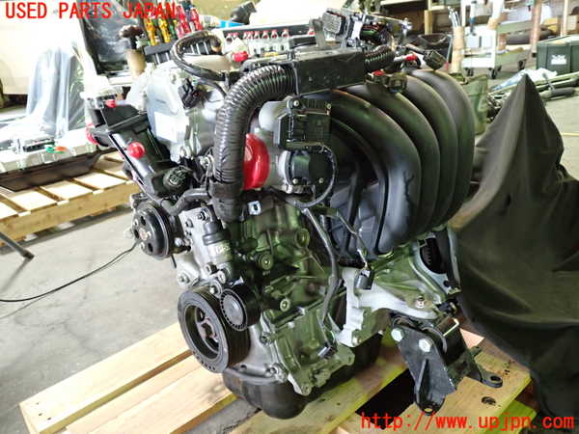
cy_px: 217
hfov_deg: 60.0
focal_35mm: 30
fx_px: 502
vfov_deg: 46.8
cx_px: 290
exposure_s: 1/30
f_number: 2.3
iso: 500
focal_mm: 5.4
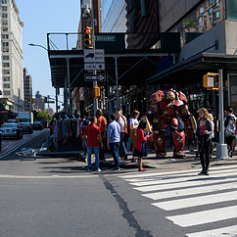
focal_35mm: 57
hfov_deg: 29.7
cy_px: 113
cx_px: 166
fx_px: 442
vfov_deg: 30.0
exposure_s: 1/2500
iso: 200
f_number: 3.2
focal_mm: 28
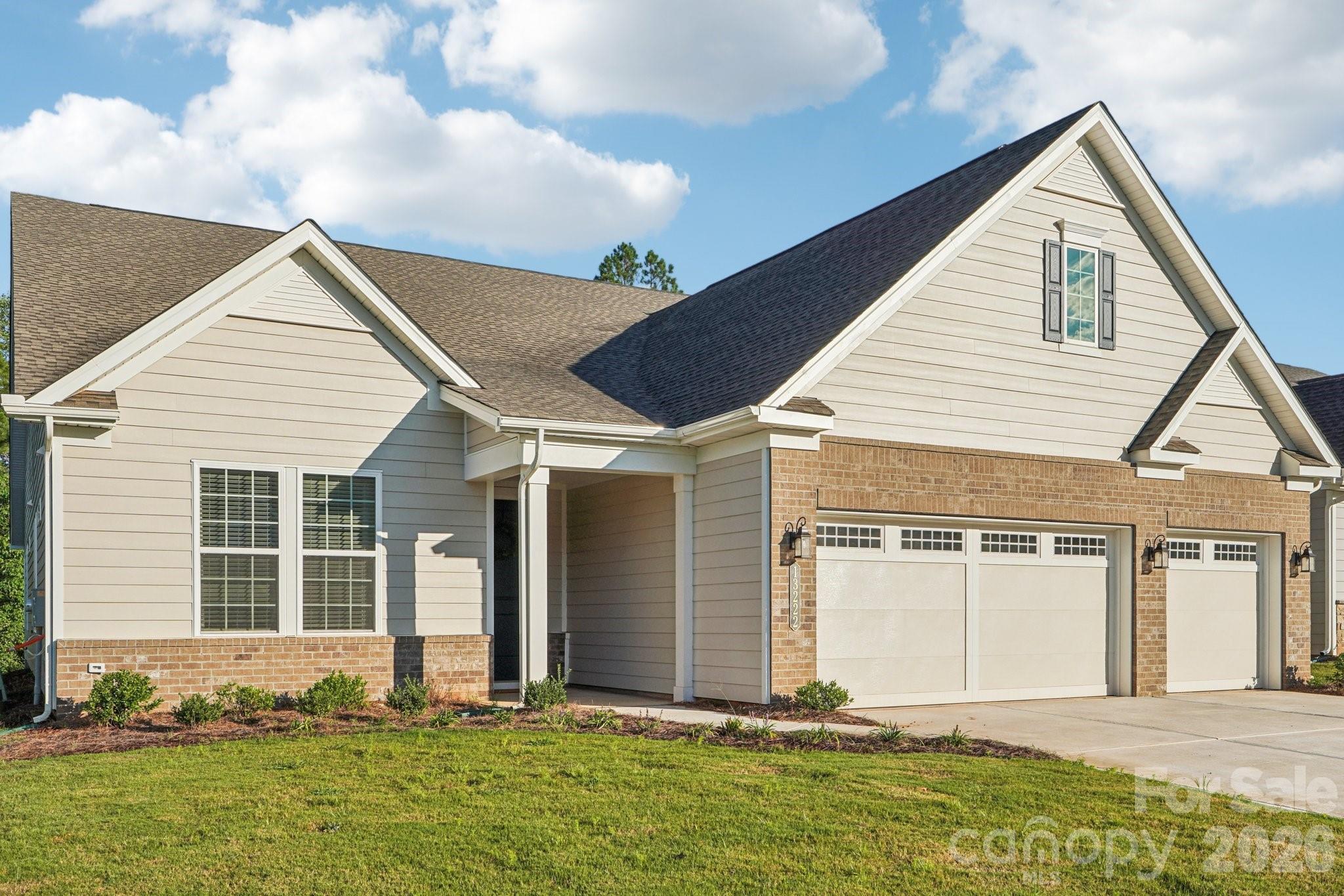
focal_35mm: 30
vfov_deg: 43.6
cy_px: 448
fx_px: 1120
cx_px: 672
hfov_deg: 61.9
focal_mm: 20
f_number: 8
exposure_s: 1/250
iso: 100
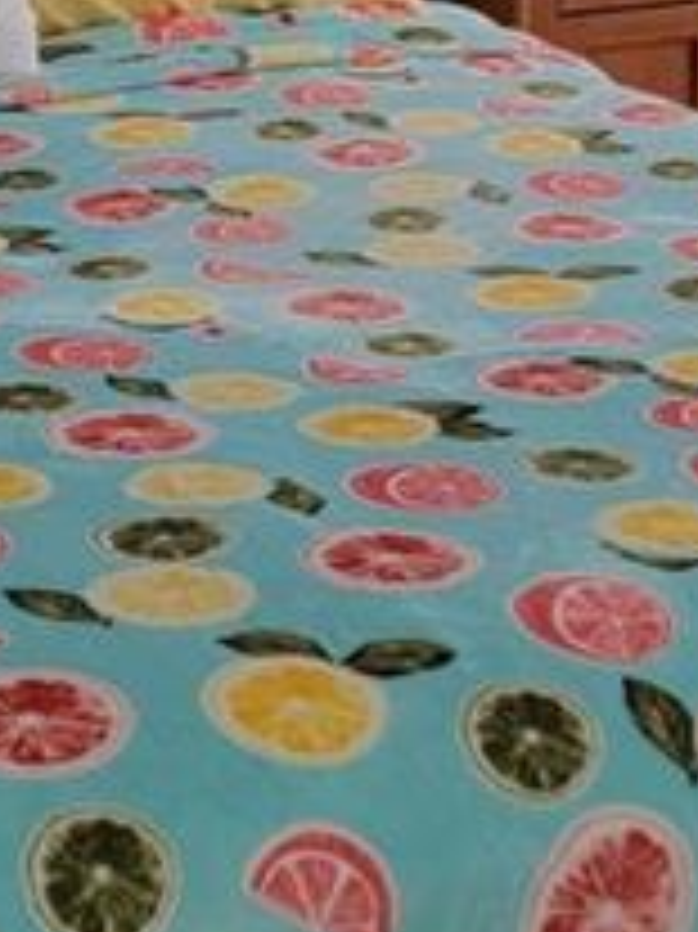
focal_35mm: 139
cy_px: -329
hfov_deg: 10.6
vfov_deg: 13.6
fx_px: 3741
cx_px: 198
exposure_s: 1/120
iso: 64
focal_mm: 6.7
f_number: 1.8
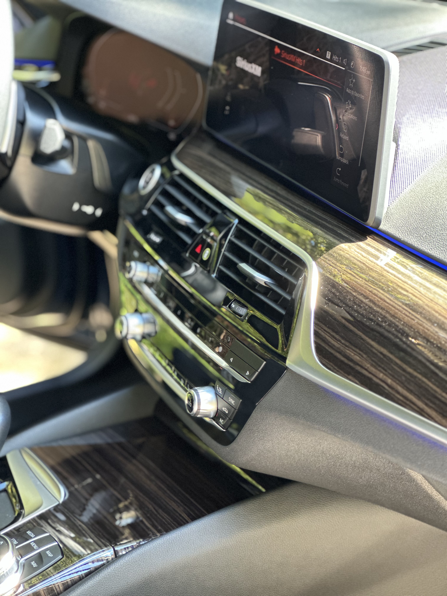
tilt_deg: -20.8
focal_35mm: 77
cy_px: 298
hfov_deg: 19.1
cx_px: 224
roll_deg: +0.6
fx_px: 1326
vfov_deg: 25.3
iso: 320
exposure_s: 1/40
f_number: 2.8
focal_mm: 9
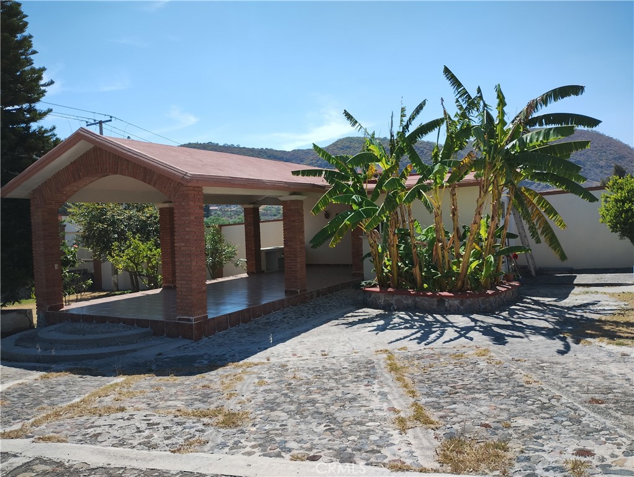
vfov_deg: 49.8
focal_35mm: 28
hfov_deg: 63.4
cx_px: 317
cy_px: 238
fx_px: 513
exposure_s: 1/742
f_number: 1.8
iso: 100
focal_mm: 4.27
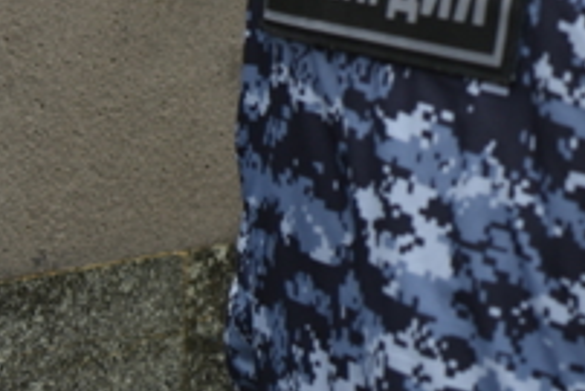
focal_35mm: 185
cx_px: 1018
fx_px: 3008
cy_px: -246
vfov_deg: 7.3
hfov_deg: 10.5
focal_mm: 50
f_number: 5
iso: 400
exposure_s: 1/100
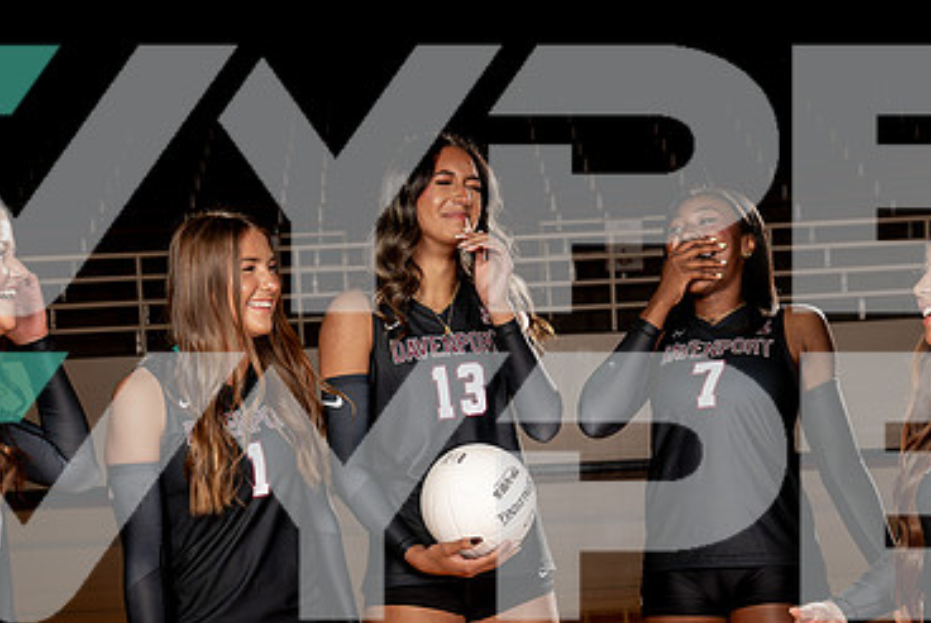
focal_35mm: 63
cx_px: 448
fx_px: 1630
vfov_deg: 21.4
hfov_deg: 31.9
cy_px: 488
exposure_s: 1/250
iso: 100
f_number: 5.6
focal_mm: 40
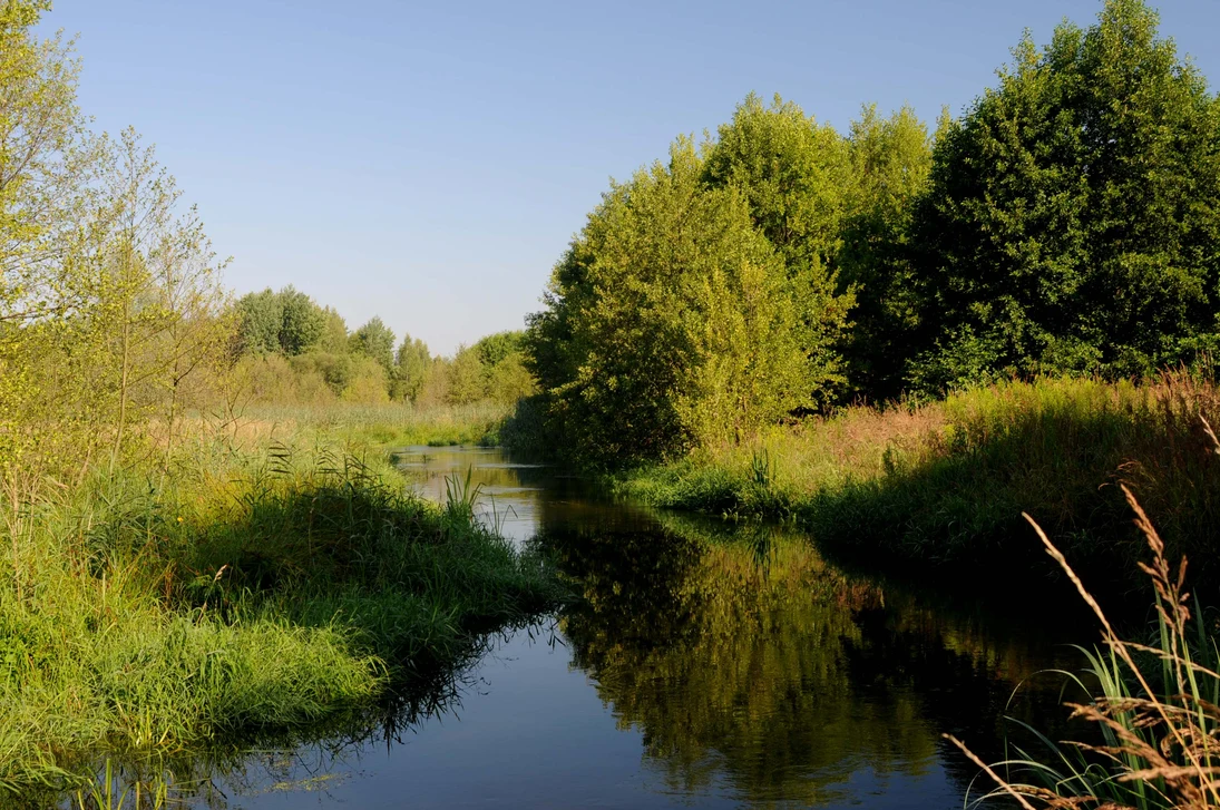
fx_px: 1574
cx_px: 610
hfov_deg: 42.4
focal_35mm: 46
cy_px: 405
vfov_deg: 28.9
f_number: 7.1
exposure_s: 1/50
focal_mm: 31
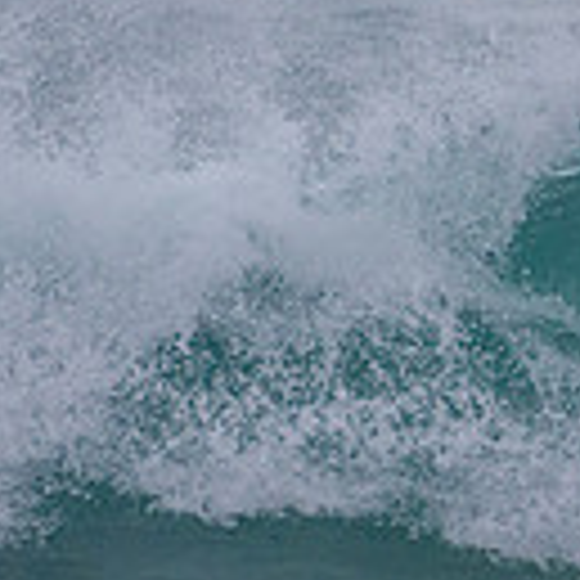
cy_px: 515
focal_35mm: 2334
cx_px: 1191
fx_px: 44244
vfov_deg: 0.8
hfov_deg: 0.8
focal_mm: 500
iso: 800
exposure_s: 1/2000
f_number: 5.6
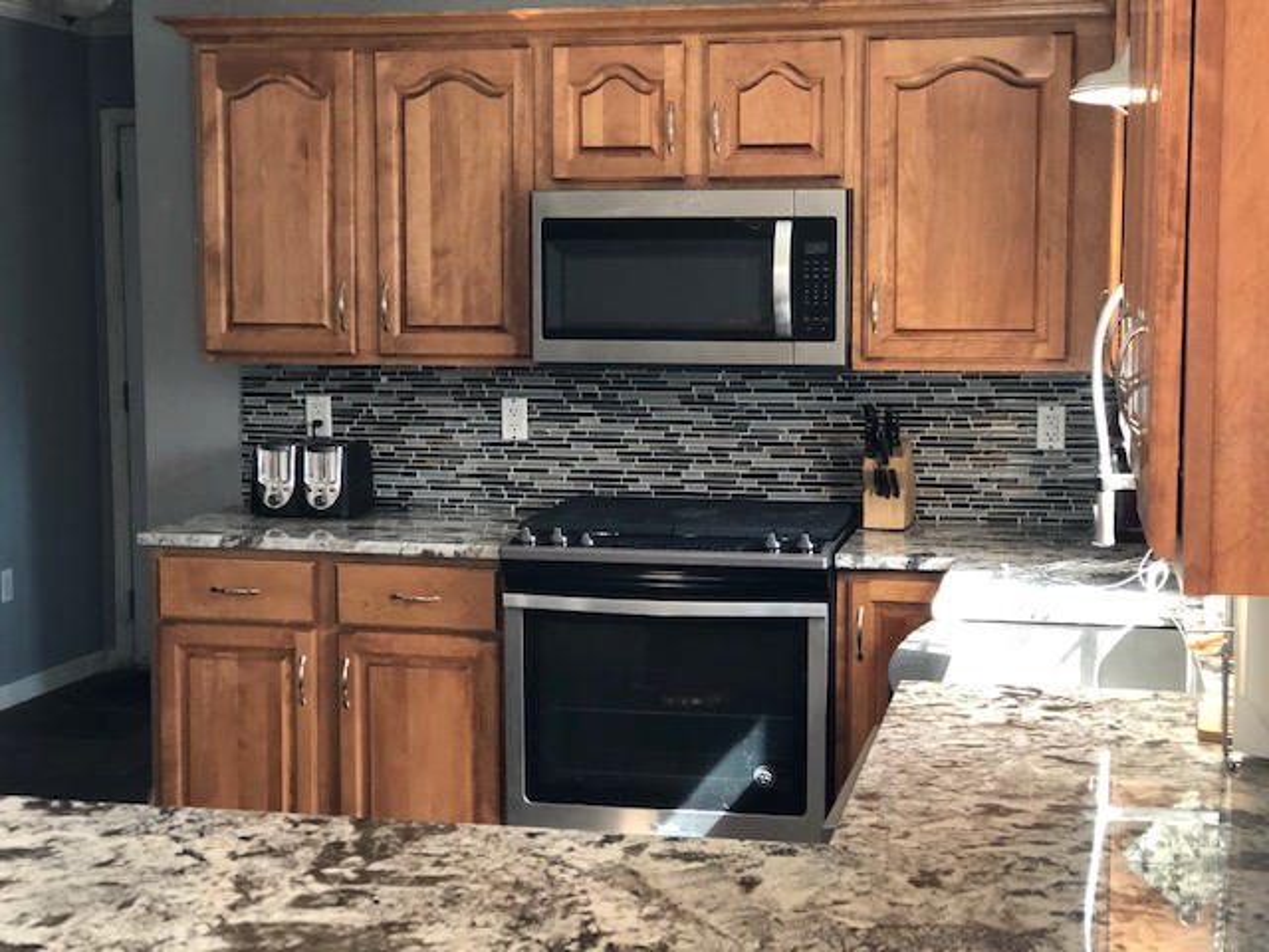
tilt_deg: -5.2
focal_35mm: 57
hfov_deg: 33.8
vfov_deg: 25.7
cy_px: 476
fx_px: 2090
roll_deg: -0.1
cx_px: 634
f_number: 2.8
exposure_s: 1/30
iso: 200
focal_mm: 6.6
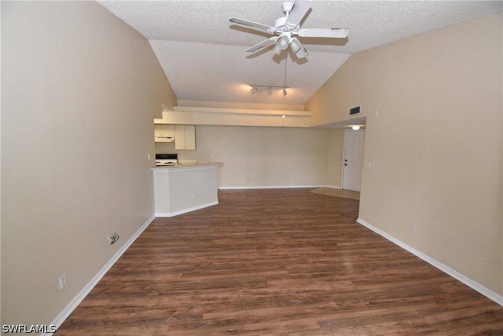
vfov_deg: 77.4
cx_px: 252
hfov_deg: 100.4
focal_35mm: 15
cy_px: 168
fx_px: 210
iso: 1600
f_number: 8
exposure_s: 1/100
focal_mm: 10
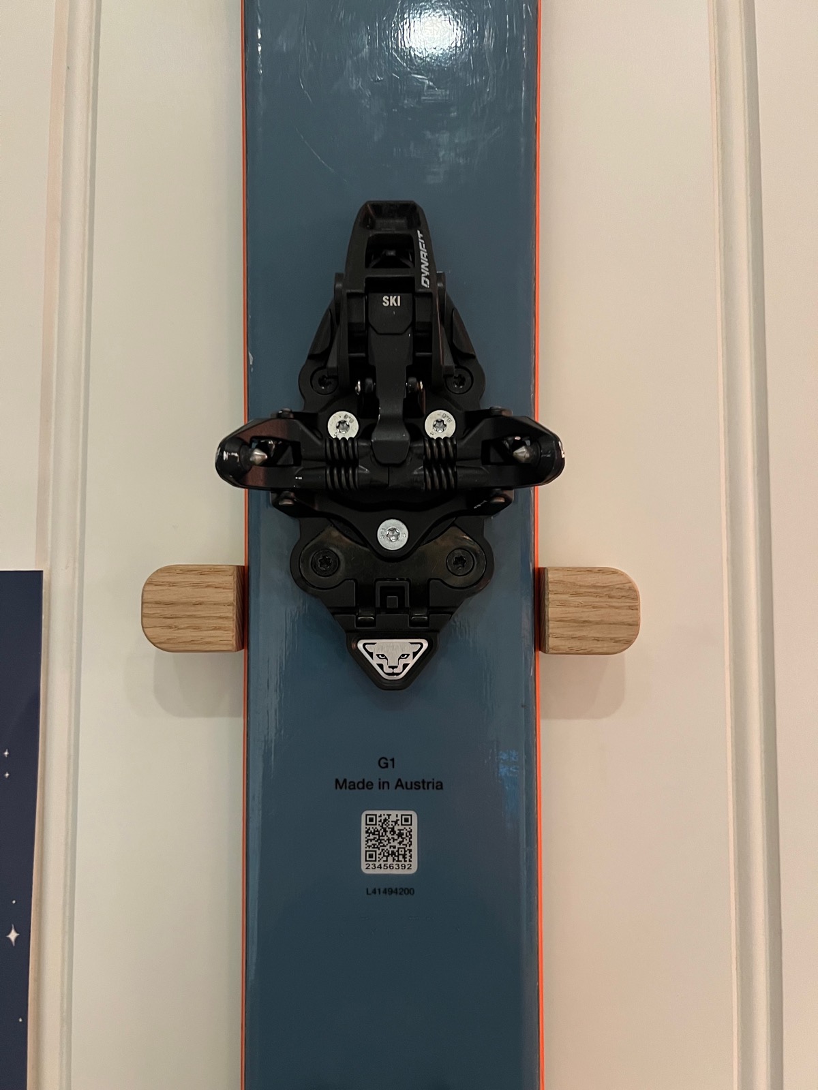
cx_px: 409
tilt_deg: +4.6
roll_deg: -1.2
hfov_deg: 53.1
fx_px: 819
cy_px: 545
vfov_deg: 67.3
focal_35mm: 26
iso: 640
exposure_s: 1/33
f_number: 1.5
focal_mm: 5.7
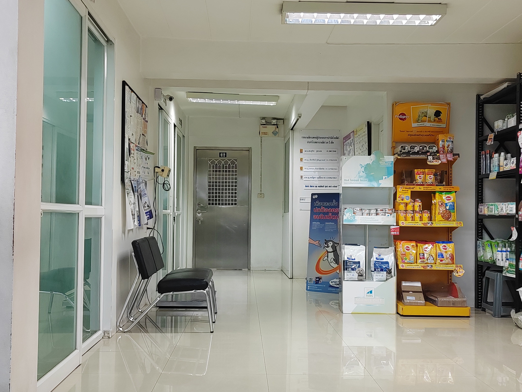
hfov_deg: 42.1
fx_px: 679
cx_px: 261
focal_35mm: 45
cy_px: 196
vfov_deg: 32.2
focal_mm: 5.52
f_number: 1.9
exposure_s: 1/100
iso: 1153
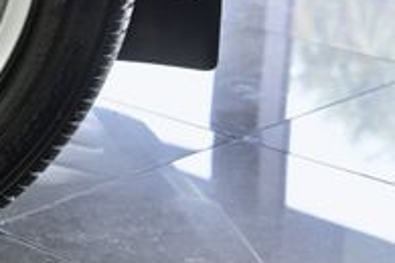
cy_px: -81
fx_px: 1624
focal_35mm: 148
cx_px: -237
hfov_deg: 13.0
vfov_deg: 9.1
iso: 1250
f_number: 4.5
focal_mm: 45
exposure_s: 1/200
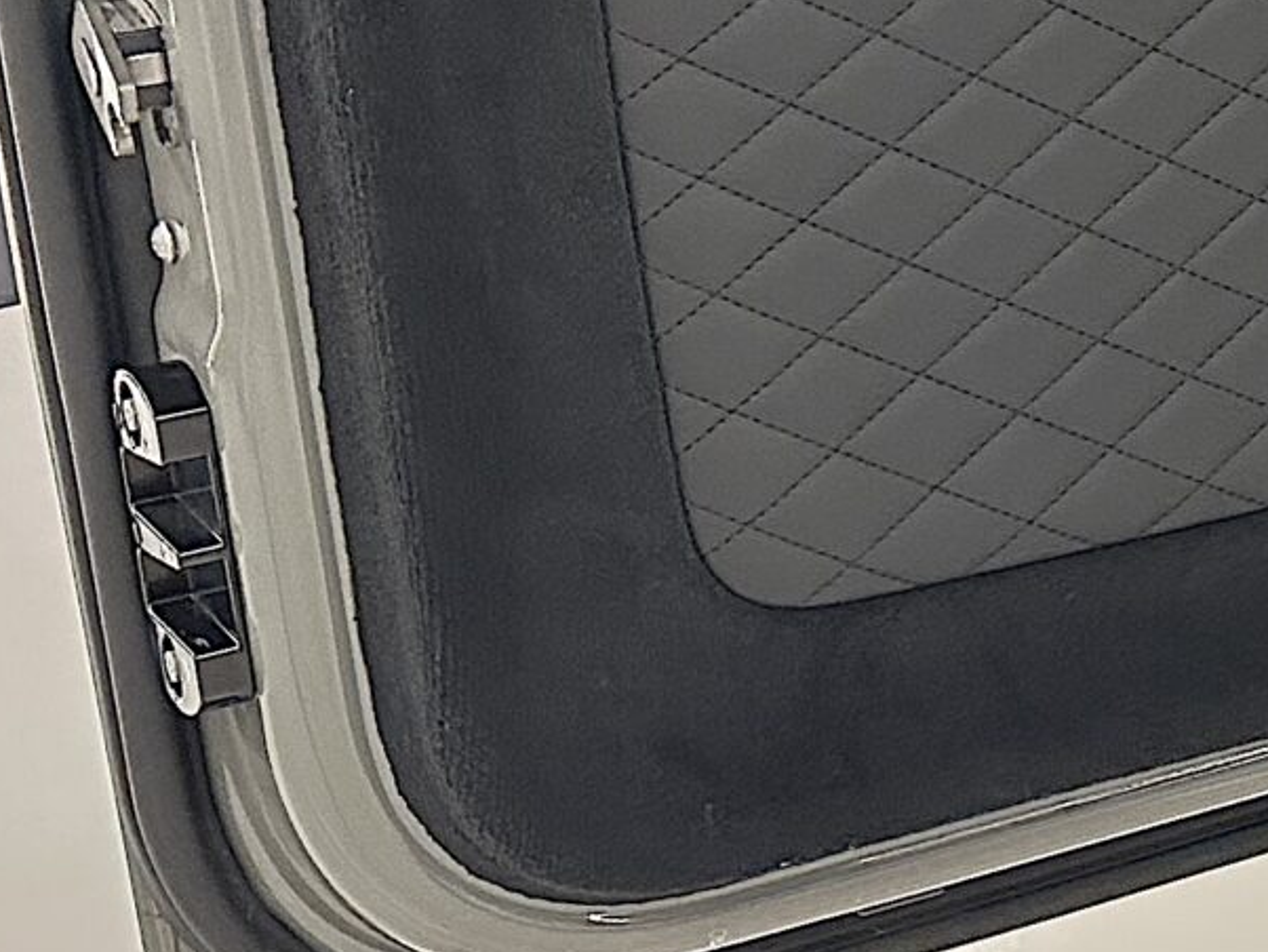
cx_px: 2601
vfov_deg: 14.3
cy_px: 55
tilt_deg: -16.0
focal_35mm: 102
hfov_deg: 15.2
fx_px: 3738
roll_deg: +1.9
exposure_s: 1/50
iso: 500
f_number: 1.78
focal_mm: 6.86
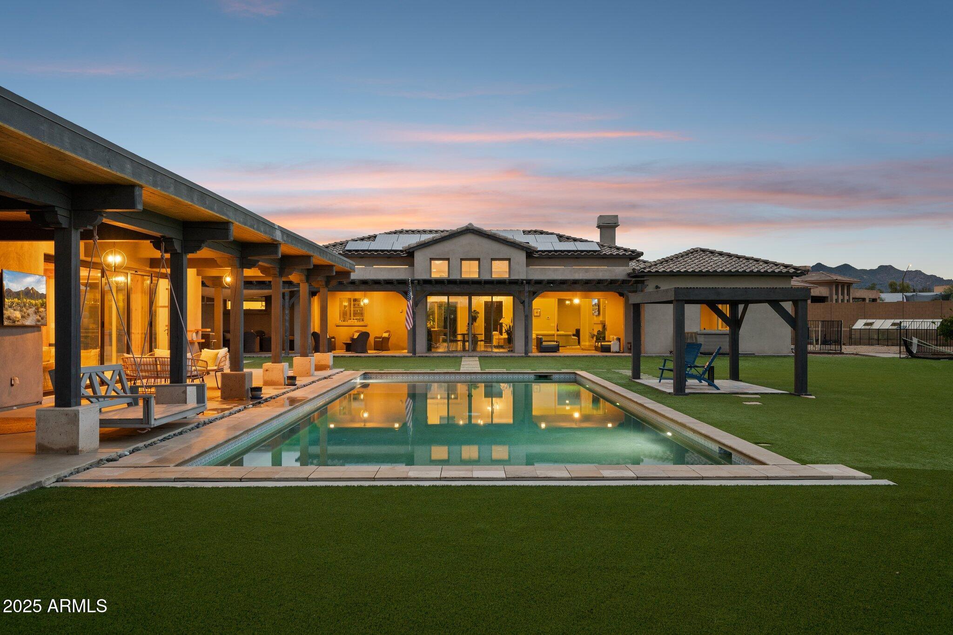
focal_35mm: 30
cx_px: 476
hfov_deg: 61.9
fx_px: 794
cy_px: 318
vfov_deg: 43.6
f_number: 8
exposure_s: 1/2.5
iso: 320
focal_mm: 30
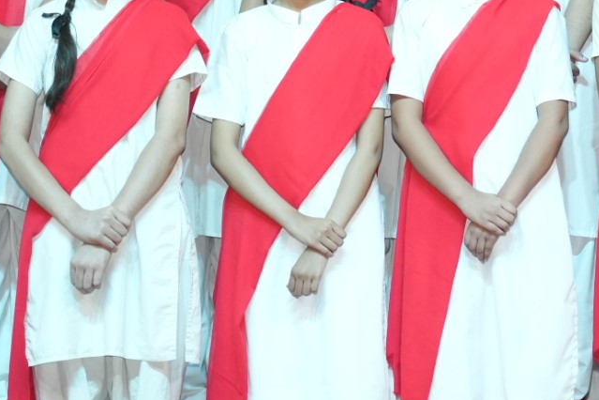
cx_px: 573
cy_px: -80
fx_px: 4426
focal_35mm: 266
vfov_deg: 5.1
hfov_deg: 7.7
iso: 2000
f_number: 4
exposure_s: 1/160
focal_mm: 105
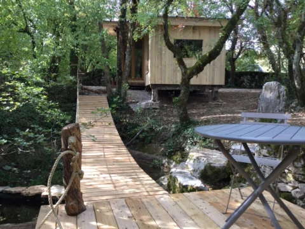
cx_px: 152
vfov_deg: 45.4
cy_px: 114
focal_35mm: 31
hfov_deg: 58.4
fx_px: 273
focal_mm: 3.3
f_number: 2.4
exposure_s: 1/100
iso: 40
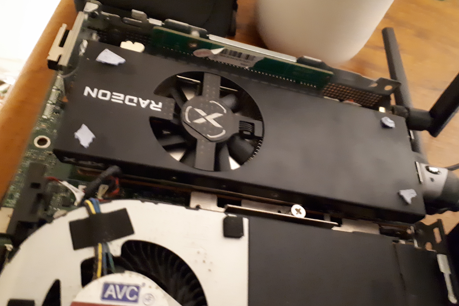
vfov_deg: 45.0
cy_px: 146
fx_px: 370
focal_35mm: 29
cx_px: 235
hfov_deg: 63.7
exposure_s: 1/10
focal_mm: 3.6
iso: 2000
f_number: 1.9
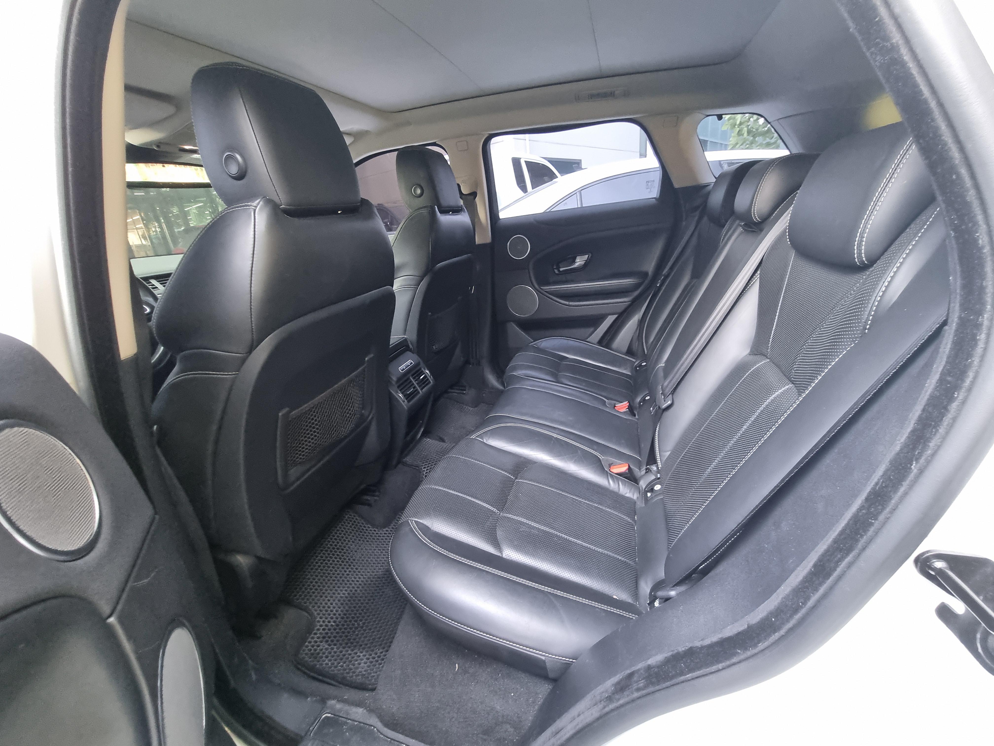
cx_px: 497
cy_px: 373
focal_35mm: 13
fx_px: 373
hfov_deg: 106.2
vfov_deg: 89.9
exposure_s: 1/60
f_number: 2.2
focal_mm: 2.2
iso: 320
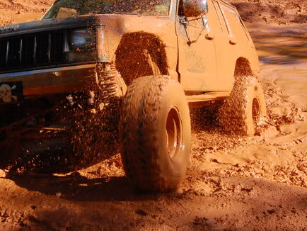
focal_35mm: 69
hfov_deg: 28.1
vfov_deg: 21.2
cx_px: 134
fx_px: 612
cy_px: 75
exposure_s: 1/320
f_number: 16
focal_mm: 26
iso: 800
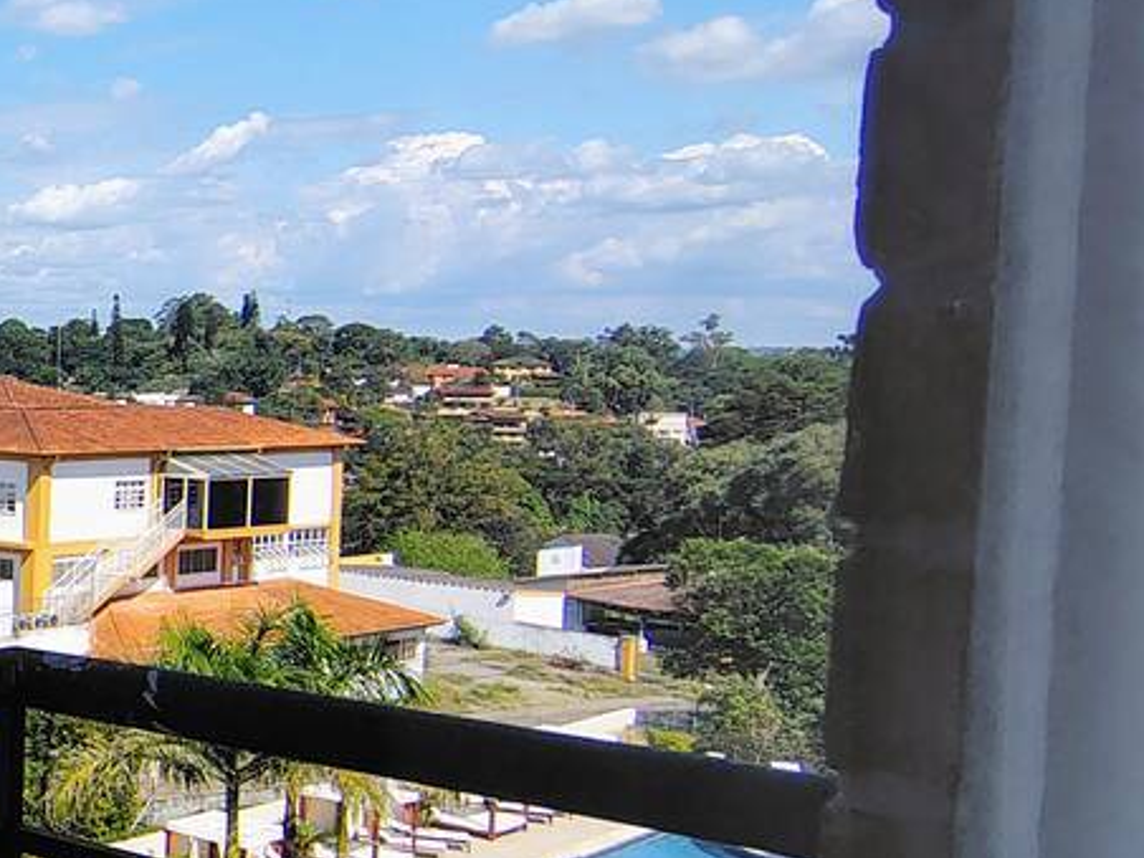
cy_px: 458
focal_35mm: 51
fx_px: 1685
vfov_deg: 28.6
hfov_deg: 26.5
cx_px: -592
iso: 100
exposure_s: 1/880
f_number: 2.2
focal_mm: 2.13
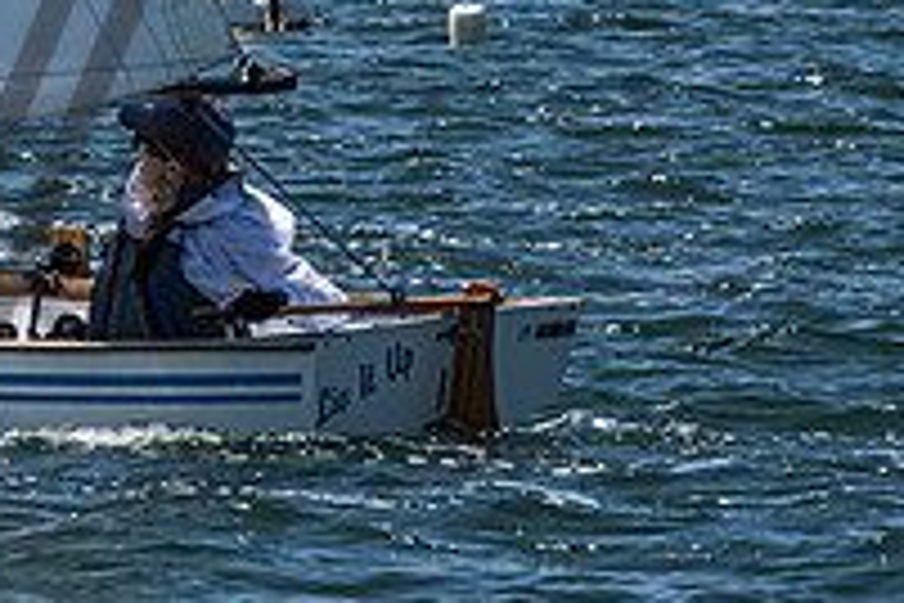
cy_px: -225
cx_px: -513
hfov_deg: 2.6
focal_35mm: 777
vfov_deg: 1.8
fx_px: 19510
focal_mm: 200
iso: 250
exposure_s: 1/400
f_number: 18
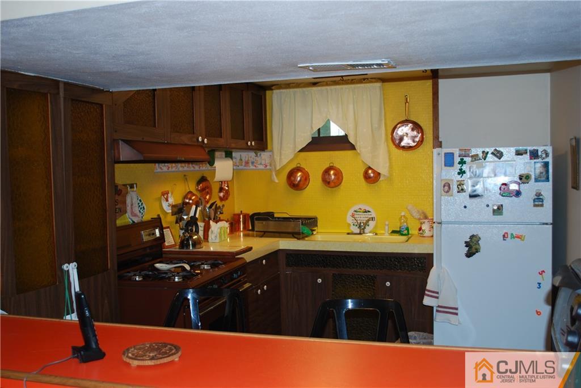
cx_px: 290
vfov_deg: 36.9
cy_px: 194
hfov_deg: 53.1
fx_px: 581
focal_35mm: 36
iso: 200
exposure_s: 1/60
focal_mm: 24
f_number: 4.2
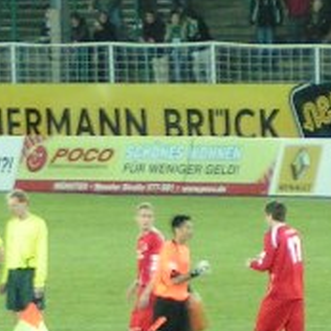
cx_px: -272
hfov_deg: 2.7
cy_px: 262
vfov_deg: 2.7
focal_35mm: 640
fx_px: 6924
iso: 200
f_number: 3.5
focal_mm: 24
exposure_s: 1/25
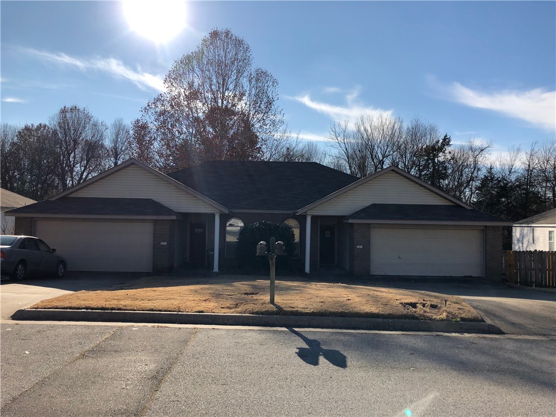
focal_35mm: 28
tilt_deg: +2.6
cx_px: 278
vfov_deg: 49.7
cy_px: 208
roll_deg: -2.8
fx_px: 450
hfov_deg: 63.4
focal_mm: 3.99
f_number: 1.8
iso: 20
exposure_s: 1/2857
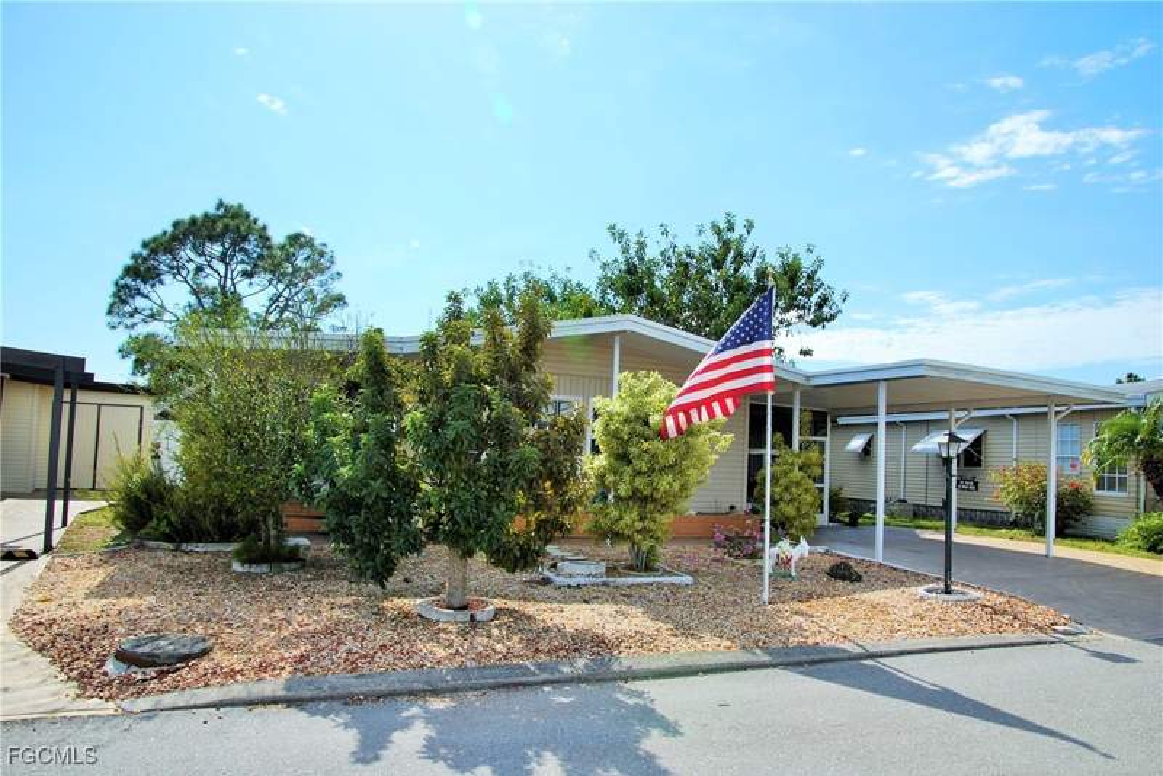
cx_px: 582
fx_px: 776
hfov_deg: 73.7
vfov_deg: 53.2
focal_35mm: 24
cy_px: 388
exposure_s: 1/200
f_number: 8
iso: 100
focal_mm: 16
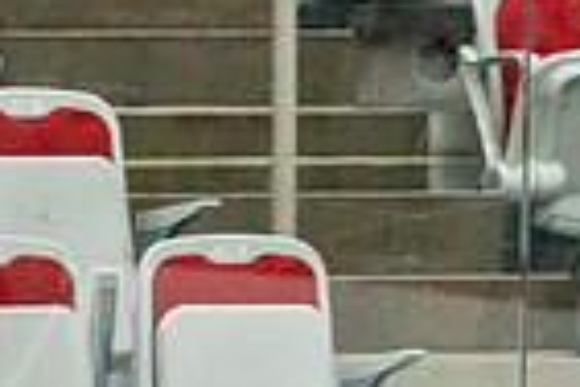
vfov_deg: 1.2
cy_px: 747
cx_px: -97
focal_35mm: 1168
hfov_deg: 1.8
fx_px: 18816
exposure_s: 1/1250
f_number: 2.8
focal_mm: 200
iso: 3200
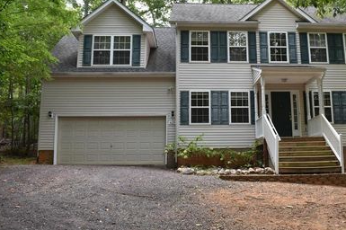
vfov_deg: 34.1
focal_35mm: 39
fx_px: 375
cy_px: 98
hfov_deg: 49.1
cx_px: 215
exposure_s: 1/125
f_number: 5.6
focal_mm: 20
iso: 400
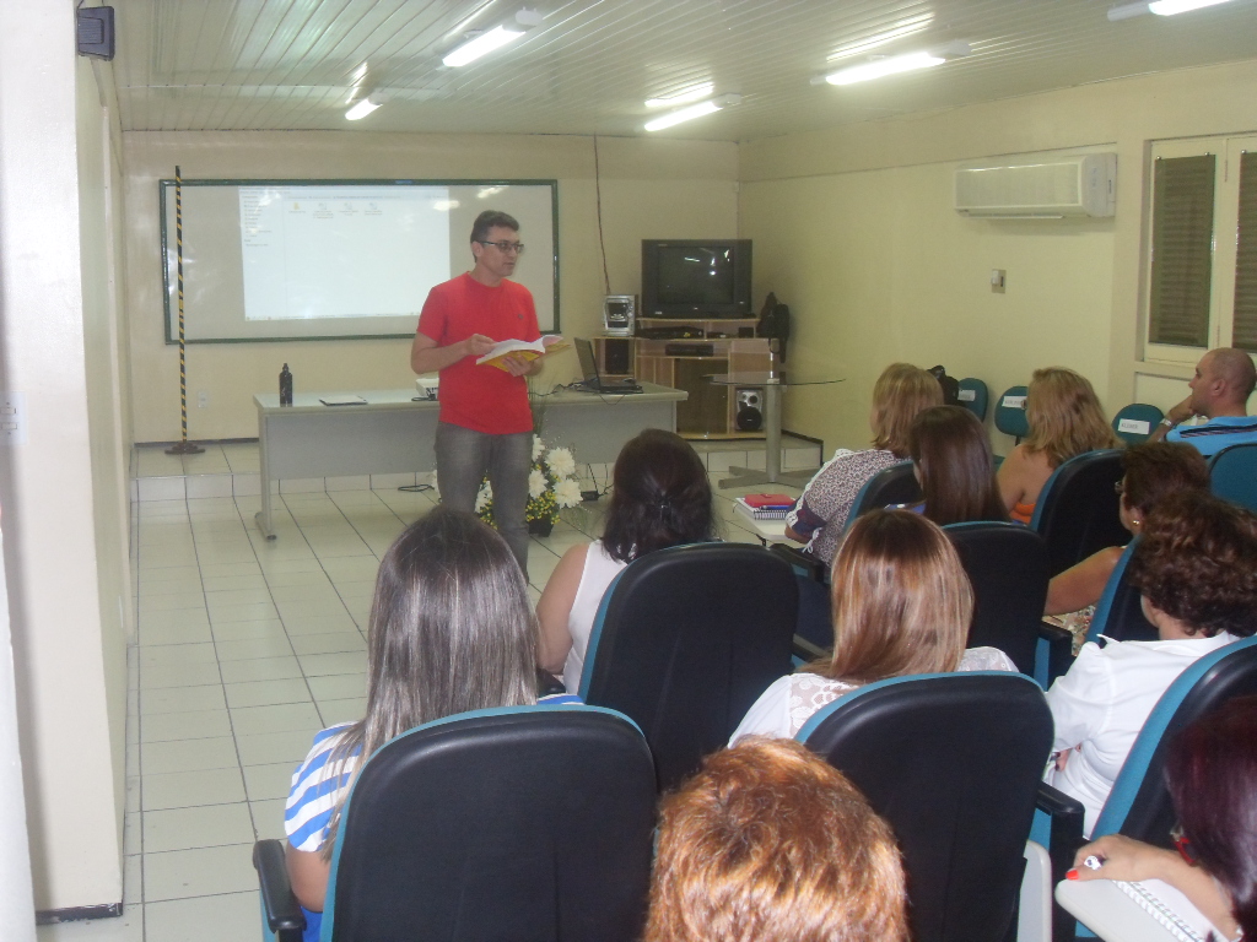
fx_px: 1453
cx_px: 628
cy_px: 471
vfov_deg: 36.0
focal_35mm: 40
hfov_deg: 46.8
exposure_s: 1/45
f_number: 3.1
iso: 320
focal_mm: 7.1
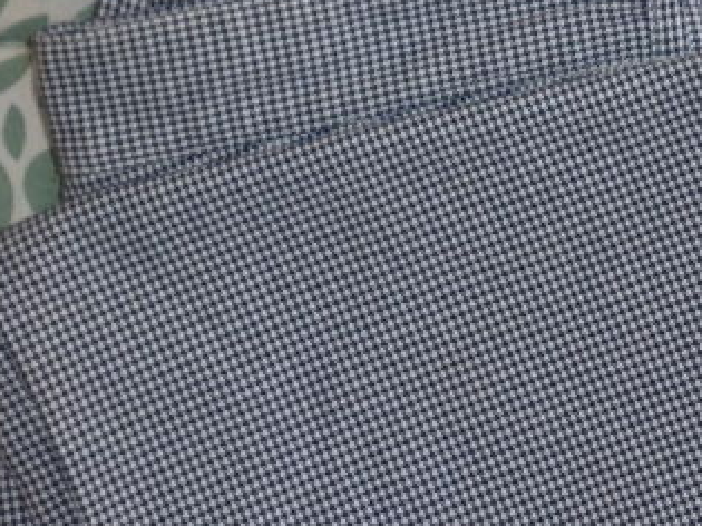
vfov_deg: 16.3
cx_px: 519
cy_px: 40
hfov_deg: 21.8
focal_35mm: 89
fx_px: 1804
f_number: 2.8
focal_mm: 5
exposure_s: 1/30
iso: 100
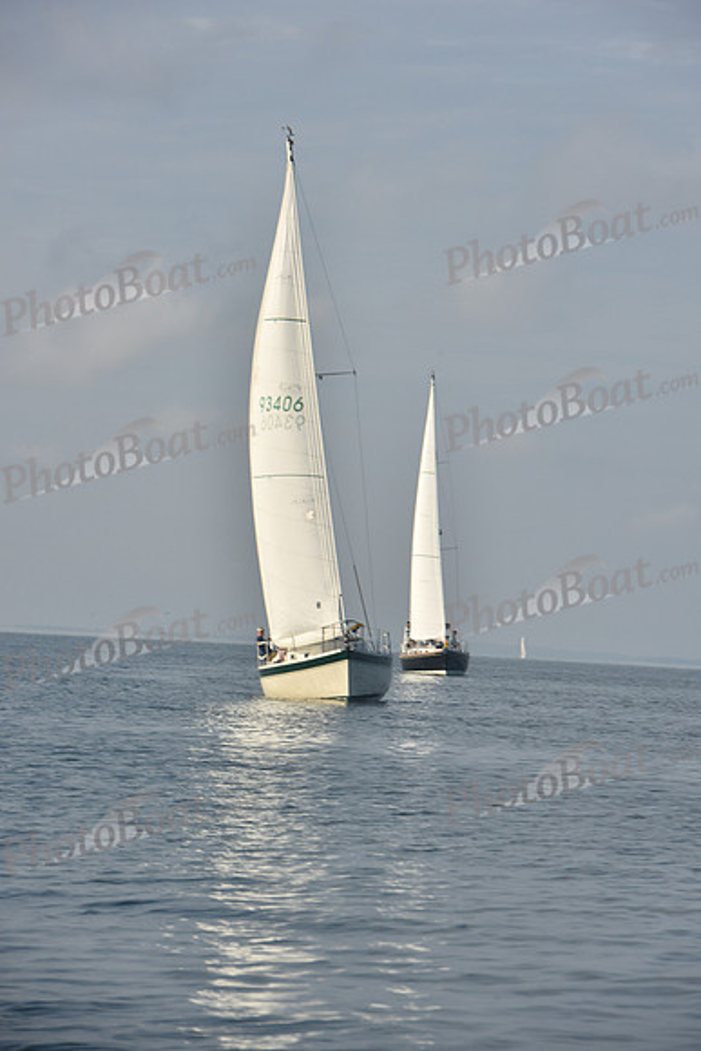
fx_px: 5838
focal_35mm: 200
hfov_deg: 6.9
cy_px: 526
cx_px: 350
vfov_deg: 10.3
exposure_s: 1/800
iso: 320
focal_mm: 200
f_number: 11
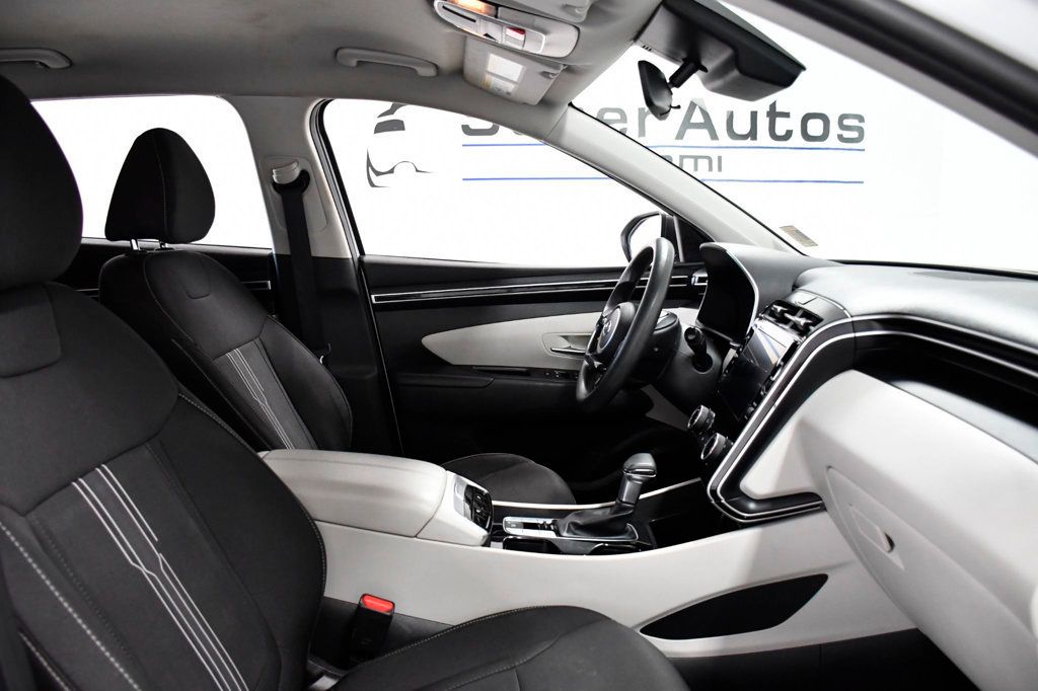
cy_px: 346
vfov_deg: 47.9
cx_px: 519
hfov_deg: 67.4
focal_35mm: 27
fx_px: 778
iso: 2500
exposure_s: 1/200
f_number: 4.5
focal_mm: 18
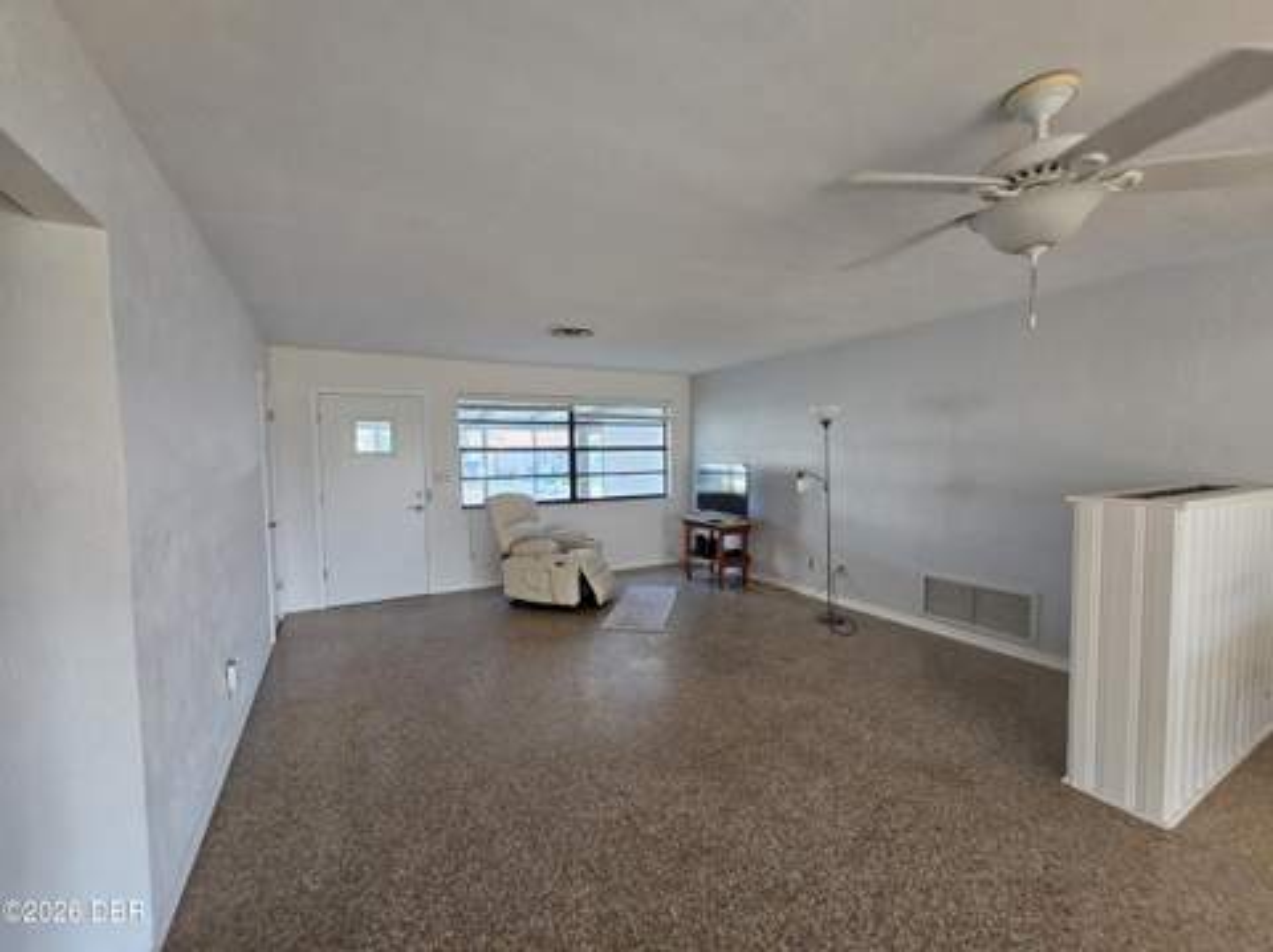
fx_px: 478
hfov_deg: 106.2
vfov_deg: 89.8
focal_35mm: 13
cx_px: 636
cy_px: 476
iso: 320
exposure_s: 1/60
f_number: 2.2
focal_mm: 2.2
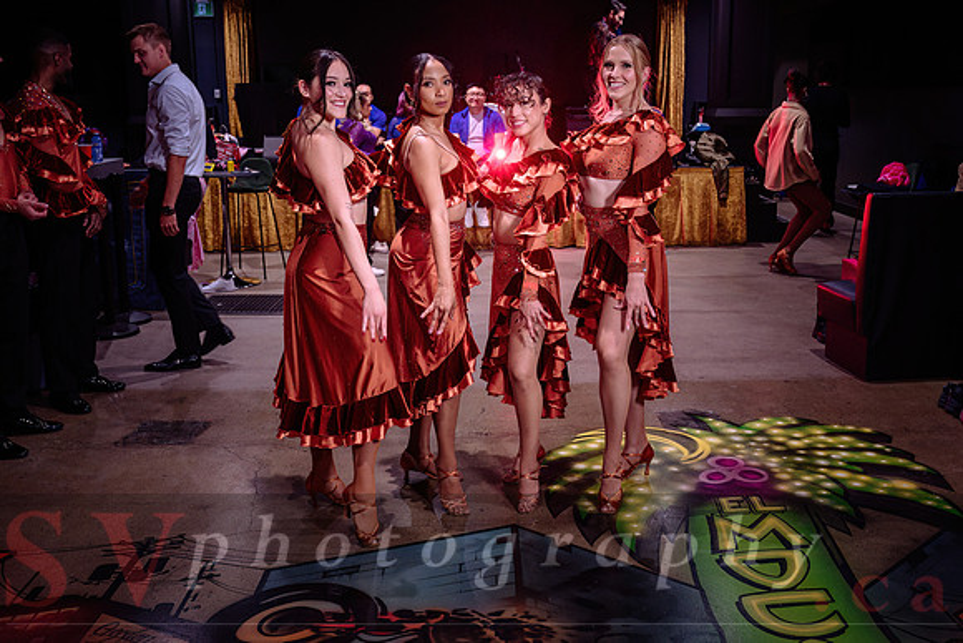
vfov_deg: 36.6
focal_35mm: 36
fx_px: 969
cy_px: 273
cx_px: 512
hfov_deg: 52.8
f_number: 4.5
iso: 1000
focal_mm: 31.5
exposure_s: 1/60
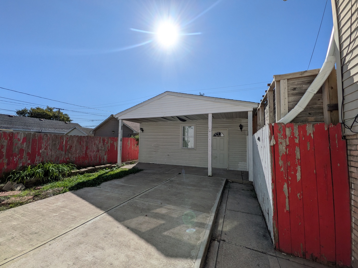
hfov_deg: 102.1
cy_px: 134
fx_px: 145
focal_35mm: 14
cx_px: 179
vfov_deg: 85.7
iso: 44
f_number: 2.2
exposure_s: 1/3322
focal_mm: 1.85
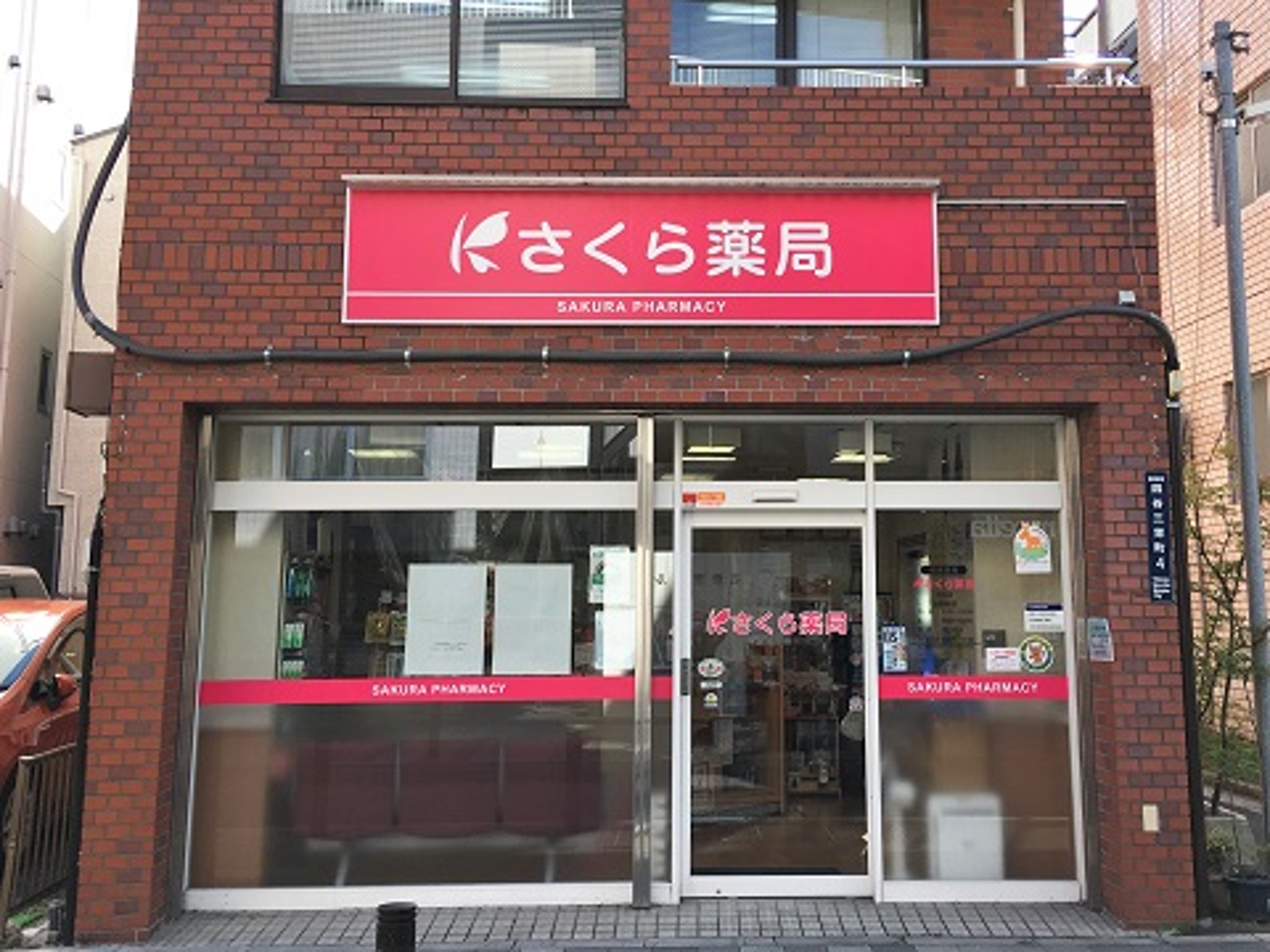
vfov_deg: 48.2
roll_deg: -0.5
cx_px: 635
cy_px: 476
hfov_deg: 61.7
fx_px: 1064
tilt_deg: +8.1
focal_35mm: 29
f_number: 2.2
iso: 25
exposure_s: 1/346
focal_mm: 4.15
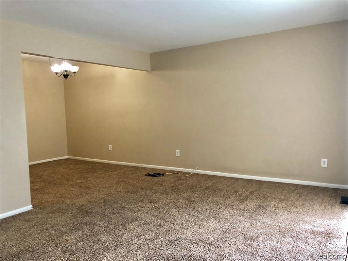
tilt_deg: -3.9
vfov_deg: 49.7
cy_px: 130
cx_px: 174
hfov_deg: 63.4
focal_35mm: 28
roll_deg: +3.2
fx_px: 281
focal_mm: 4
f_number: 1.8
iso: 50
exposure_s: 1/15
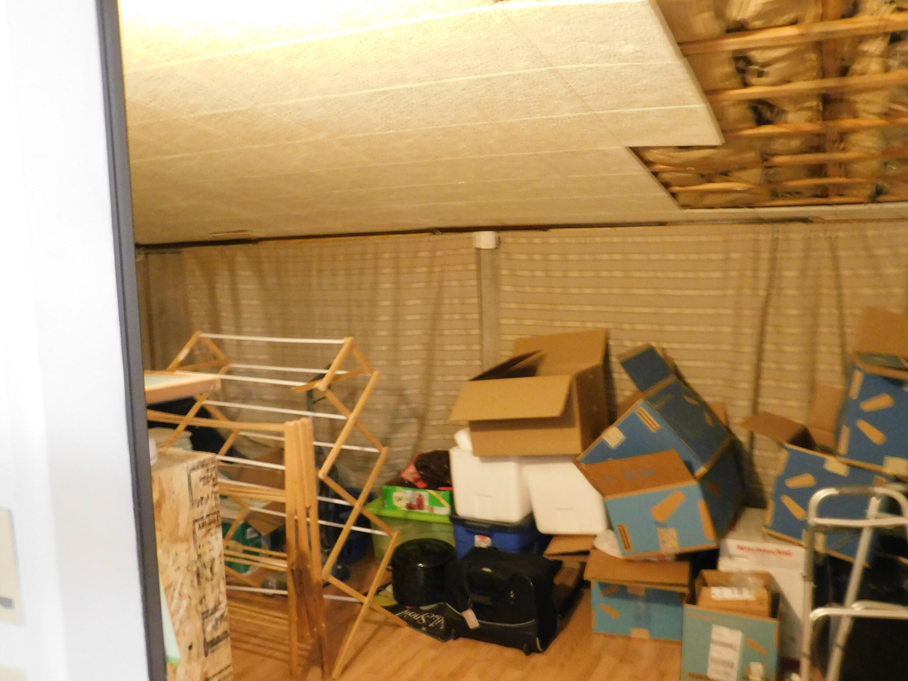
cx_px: 523
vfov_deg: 49.7
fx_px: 734
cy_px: 356
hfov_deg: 63.1
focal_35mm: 28
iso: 560
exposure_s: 1/8
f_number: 3
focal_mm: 4
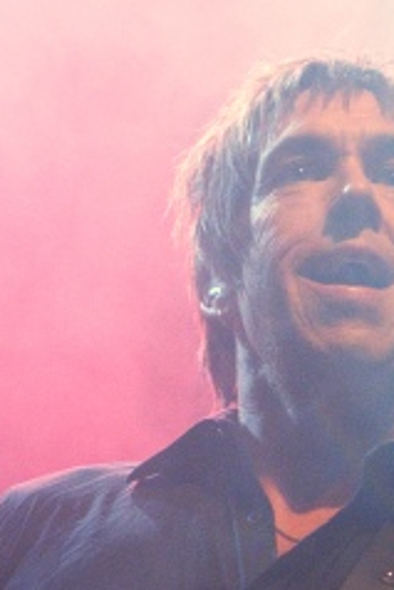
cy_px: 734
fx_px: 2115
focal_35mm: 129
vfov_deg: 15.2
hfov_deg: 10.5
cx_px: -16
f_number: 3.5
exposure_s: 1/250
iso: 500
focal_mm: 20
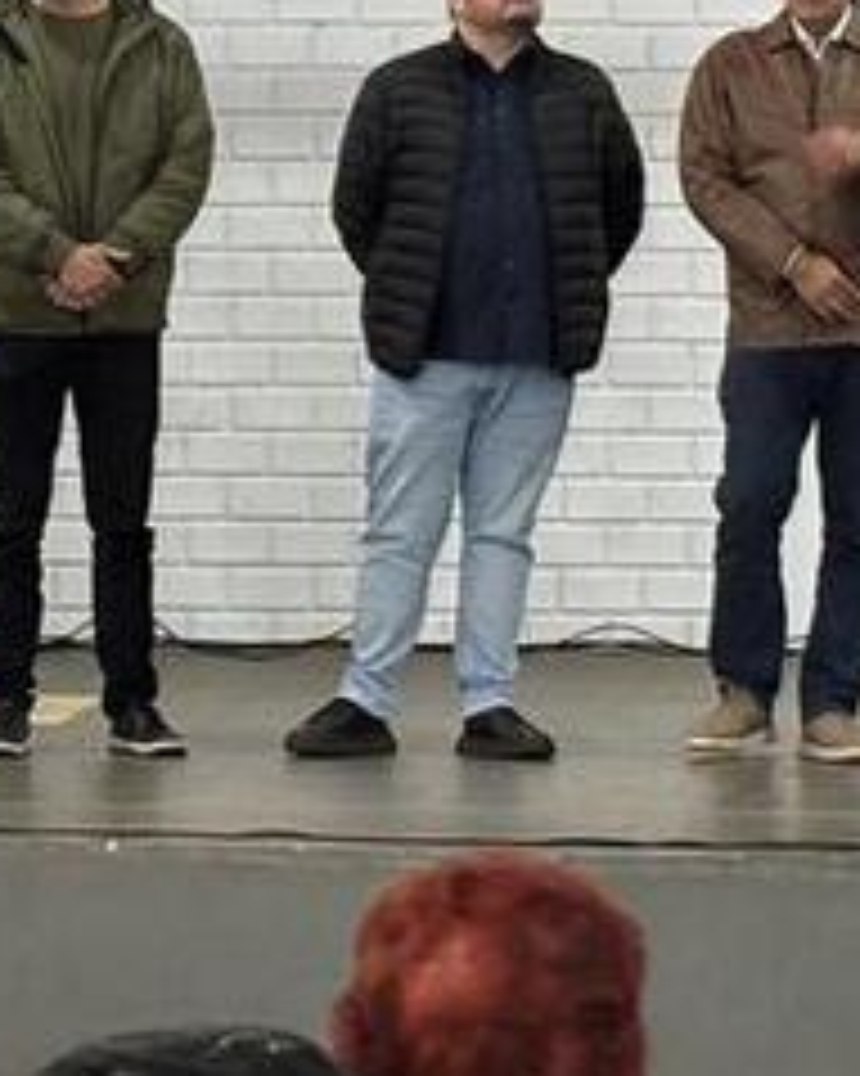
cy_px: 392
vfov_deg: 7.6
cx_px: 621
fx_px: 8118
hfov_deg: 6.1
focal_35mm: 255
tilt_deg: +0.0
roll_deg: +0.1
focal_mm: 5.96
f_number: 1.6
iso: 125
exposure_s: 1/60
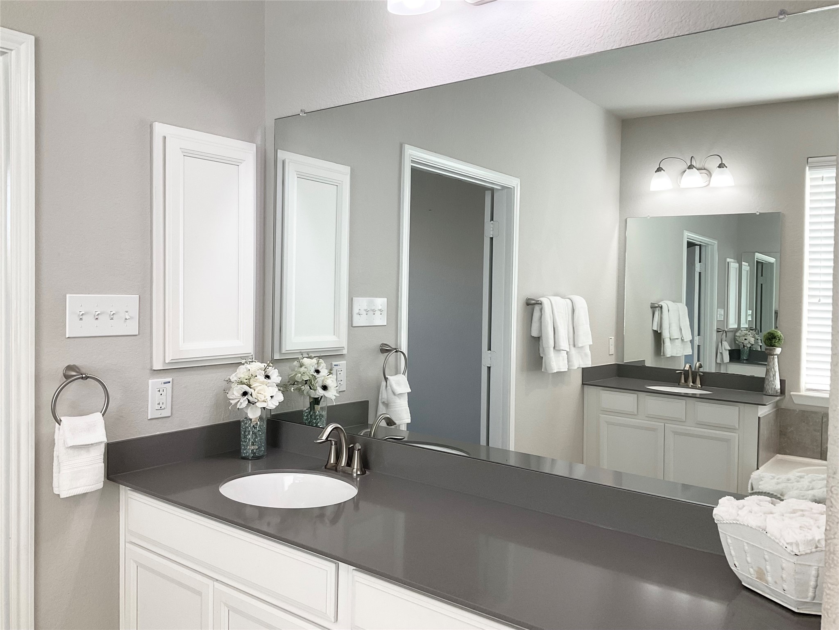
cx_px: 420
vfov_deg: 48.2
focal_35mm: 29
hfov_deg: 61.7
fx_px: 703
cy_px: 315
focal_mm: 3
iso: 64
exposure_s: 1/120
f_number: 1.8
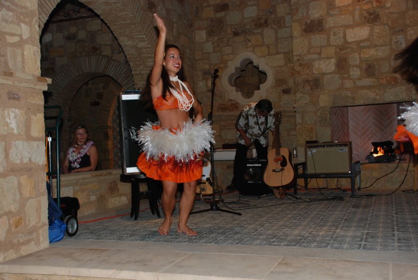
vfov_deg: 34.3
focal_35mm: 39
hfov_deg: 49.5
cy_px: 140
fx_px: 453
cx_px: 209
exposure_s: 1/60
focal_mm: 26
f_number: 4
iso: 400
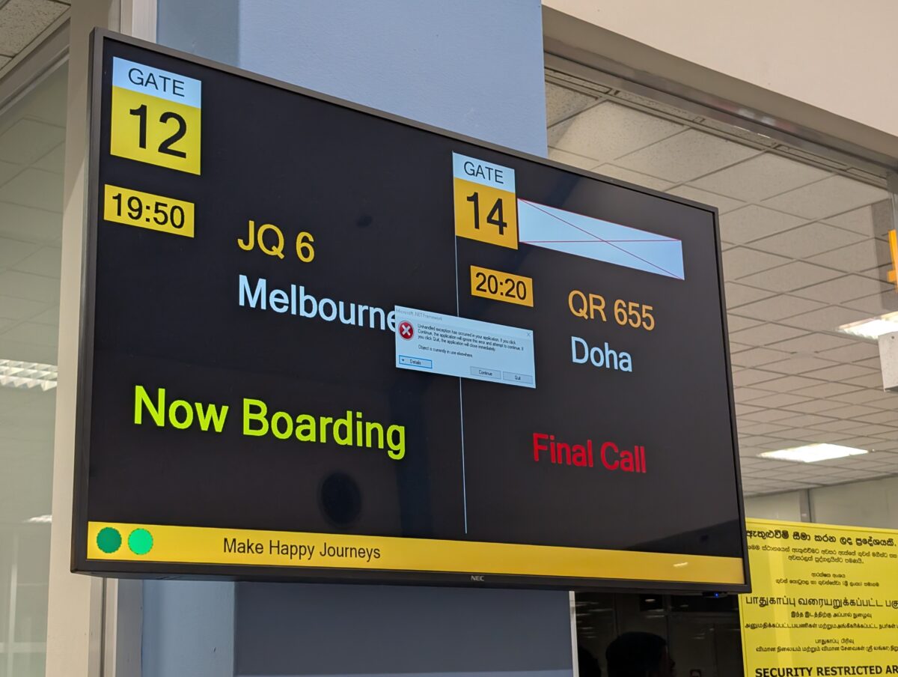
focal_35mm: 49
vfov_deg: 29.8
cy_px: 338
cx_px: 449
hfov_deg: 38.9
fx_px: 1273
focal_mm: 6.9
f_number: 1.68
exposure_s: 1/100
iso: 358
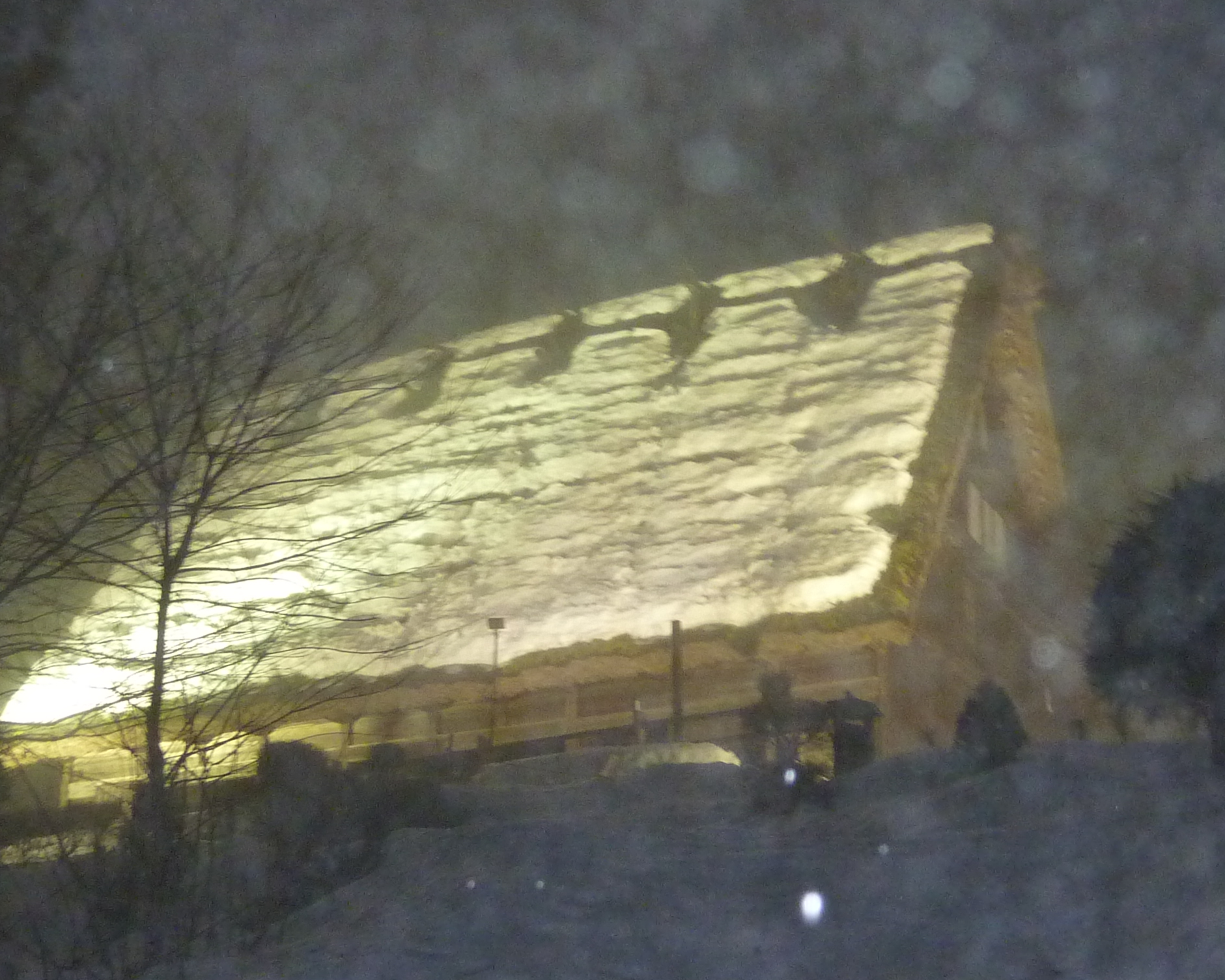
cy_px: 496
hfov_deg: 36.6
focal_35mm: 51
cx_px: 578
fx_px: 1849
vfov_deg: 29.7
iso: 320
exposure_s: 1/8
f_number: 3.3
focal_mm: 4.4
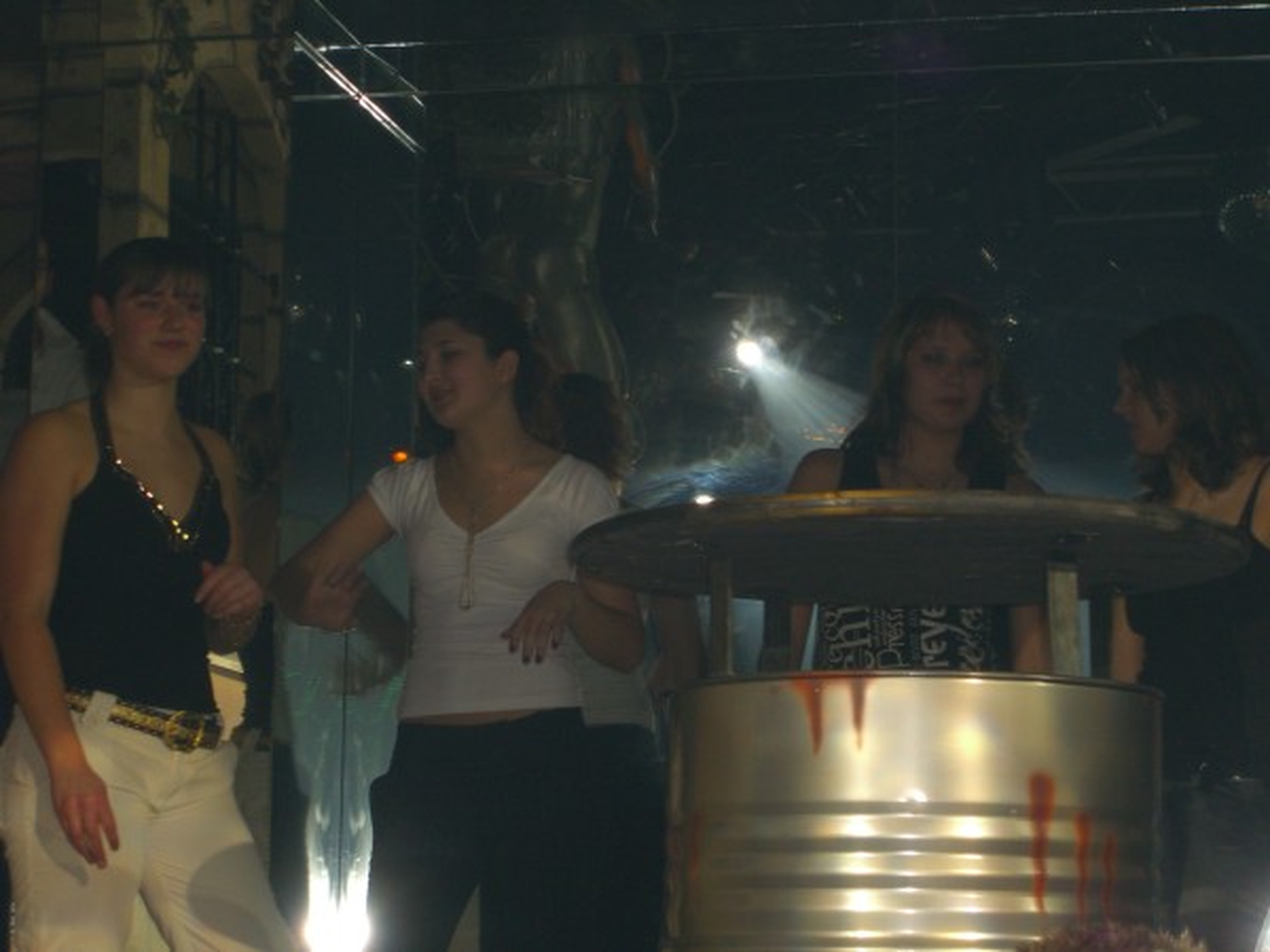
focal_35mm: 95
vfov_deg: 15.6
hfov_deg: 20.7
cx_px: 635
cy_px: 476
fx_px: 3485
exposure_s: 1/60
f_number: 4.8
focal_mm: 19.7
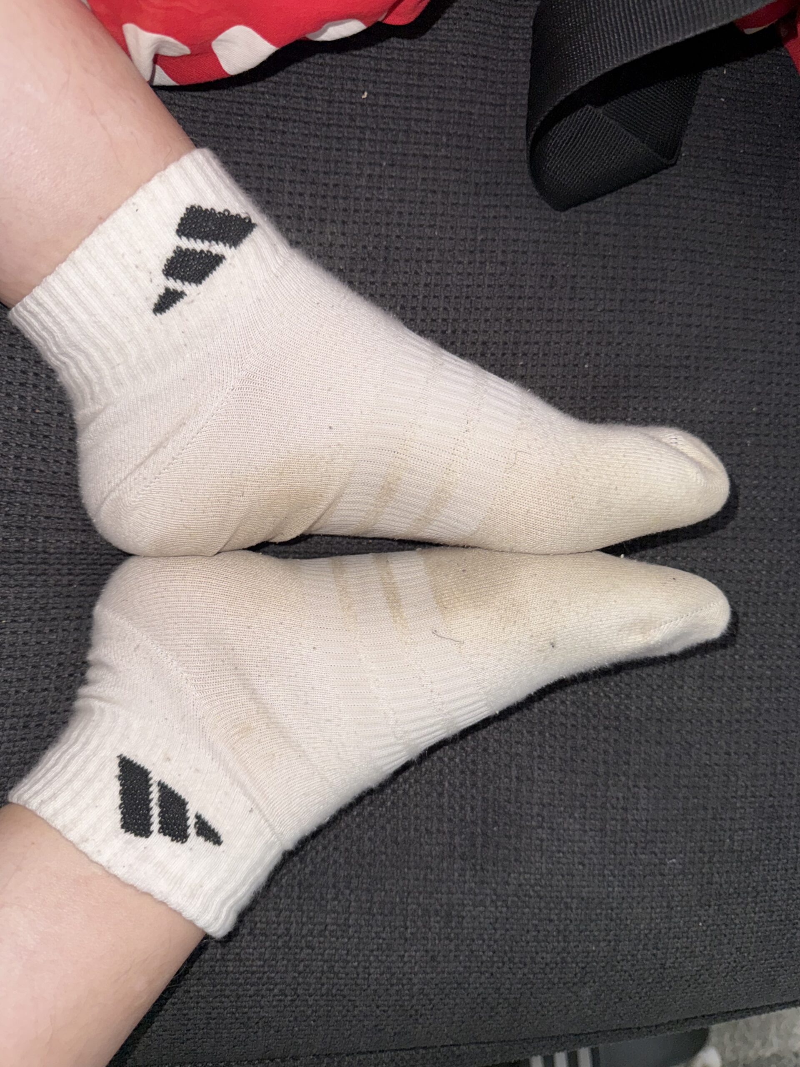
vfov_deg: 71.6
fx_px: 740
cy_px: 534
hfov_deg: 56.8
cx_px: 400
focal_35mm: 24
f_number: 1.78
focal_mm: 6.76
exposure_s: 1/4
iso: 50
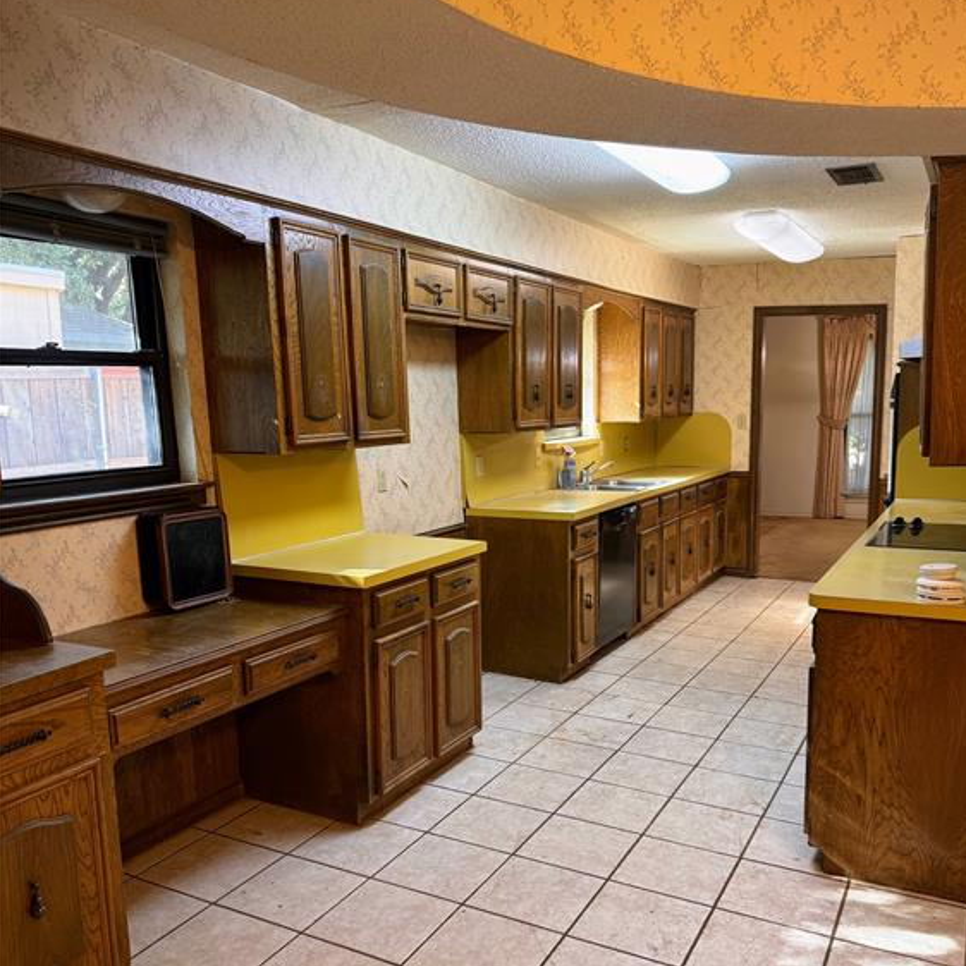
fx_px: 916
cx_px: 493
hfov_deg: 55.6
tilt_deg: -10.1
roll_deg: +1.1
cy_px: 553
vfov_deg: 55.4
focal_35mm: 29
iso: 125
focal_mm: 6.76
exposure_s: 1/60
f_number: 1.78
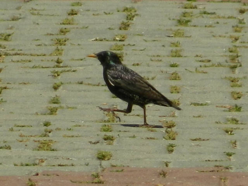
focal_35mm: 525
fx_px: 3761
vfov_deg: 2.8
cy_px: 93
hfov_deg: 3.8
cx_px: 124
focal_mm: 94.5
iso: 80
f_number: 5.8
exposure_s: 1/800
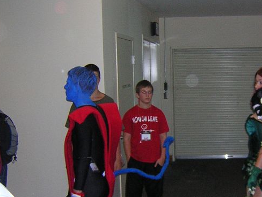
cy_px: 104
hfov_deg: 32.1
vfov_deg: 24.8
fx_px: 447
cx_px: 199
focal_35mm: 59
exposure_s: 1/60.1
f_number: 2.6
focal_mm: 4.7
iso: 400
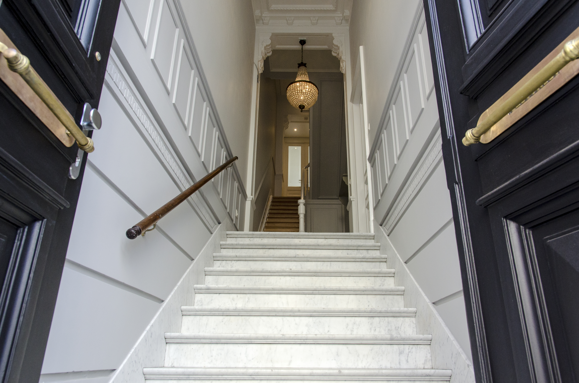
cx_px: 290
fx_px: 385
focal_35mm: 24
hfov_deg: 73.9
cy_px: 192
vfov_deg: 52.9
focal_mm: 16
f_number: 7.1
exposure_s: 1/100
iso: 400
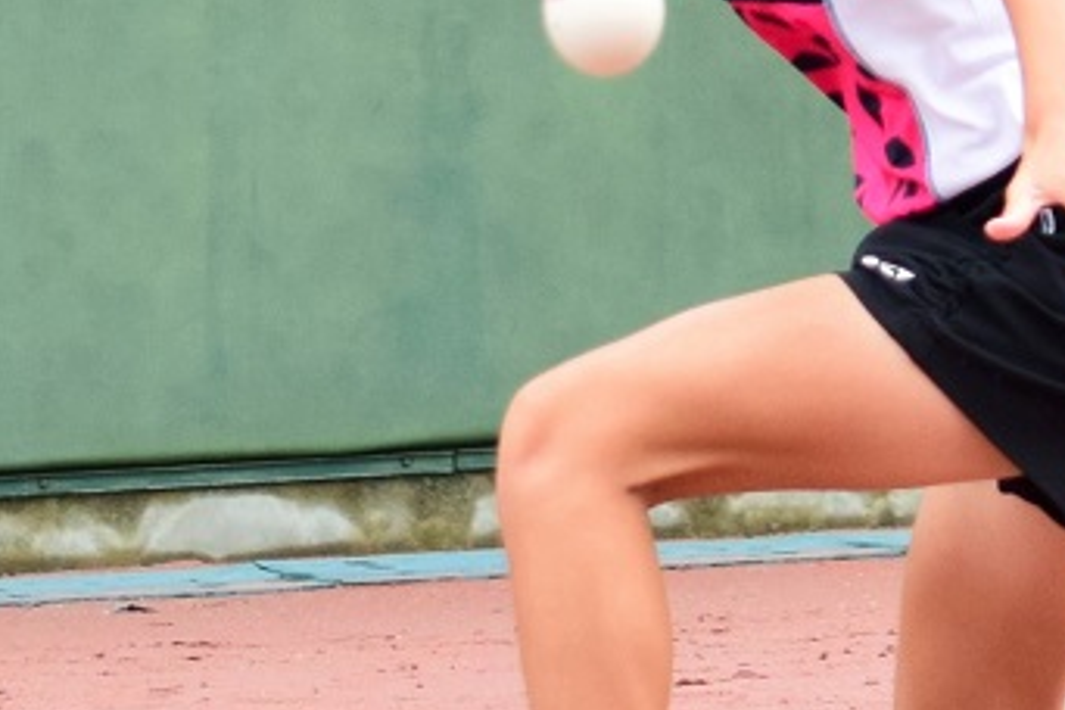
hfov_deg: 6.5
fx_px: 9348
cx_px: 825
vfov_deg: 4.3
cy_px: 215
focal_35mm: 316
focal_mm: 72
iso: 500
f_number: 4.5
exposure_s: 1/1250
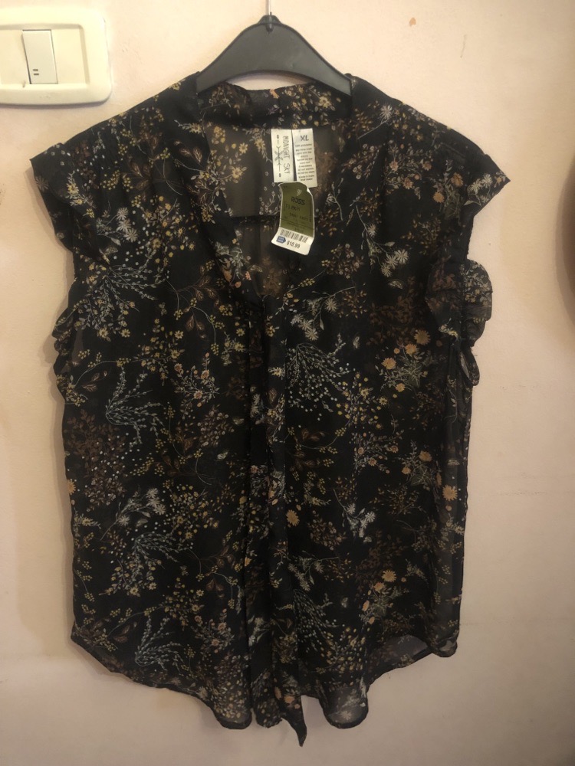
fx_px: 620
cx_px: 288
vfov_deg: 63.4
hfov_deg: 49.7
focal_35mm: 28
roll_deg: +0.0
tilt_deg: -19.7
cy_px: 383
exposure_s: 1/4
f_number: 1.8
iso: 125
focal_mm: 4
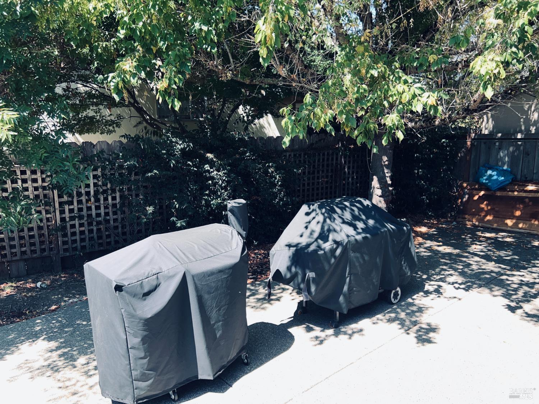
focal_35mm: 26
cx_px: 270
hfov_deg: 67.3
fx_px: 405
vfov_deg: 53.1
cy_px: 202
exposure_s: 1/753
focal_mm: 5.7
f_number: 1.5
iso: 32
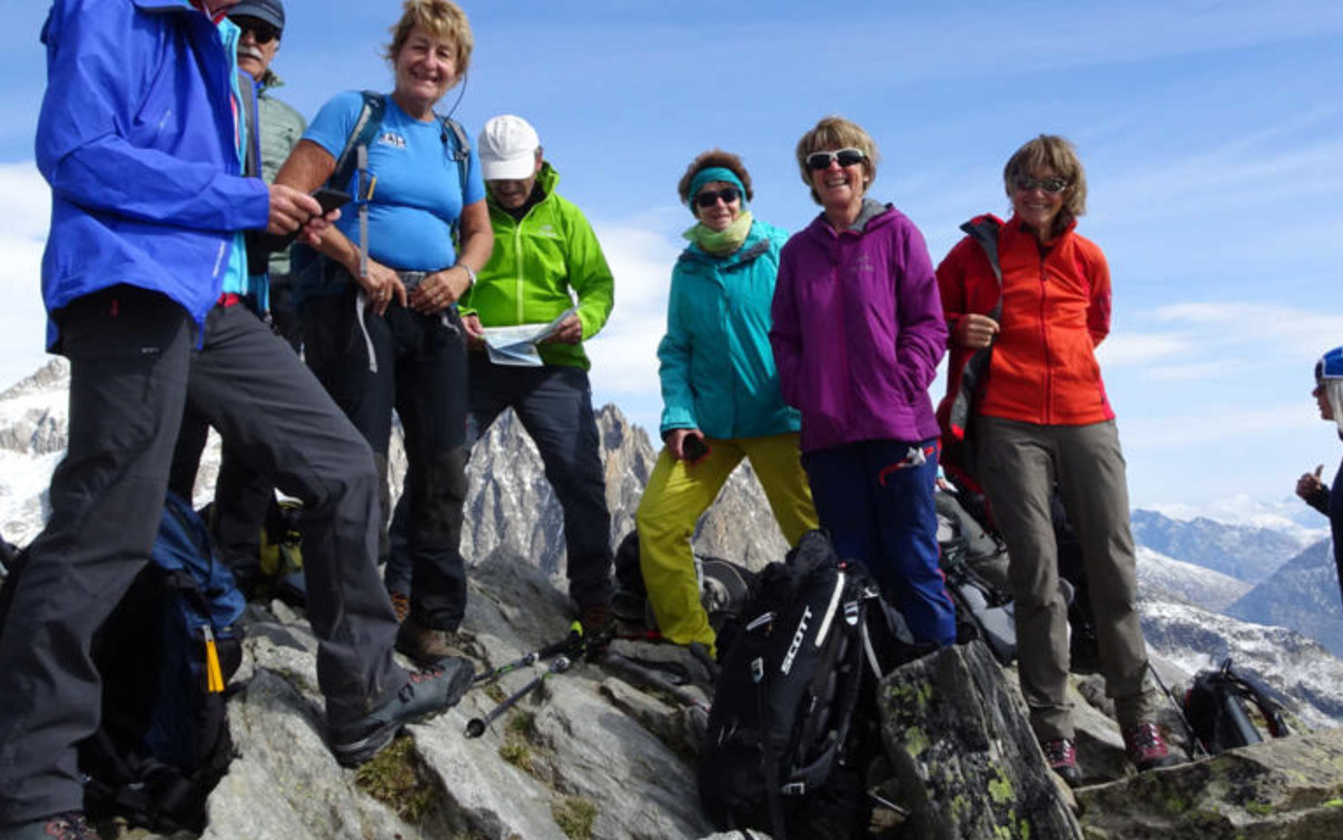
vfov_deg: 36.9
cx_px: 743
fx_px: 1245
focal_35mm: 34
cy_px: 277
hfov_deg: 56.6
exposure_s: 1/1000
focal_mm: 4.1
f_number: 3.5
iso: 80
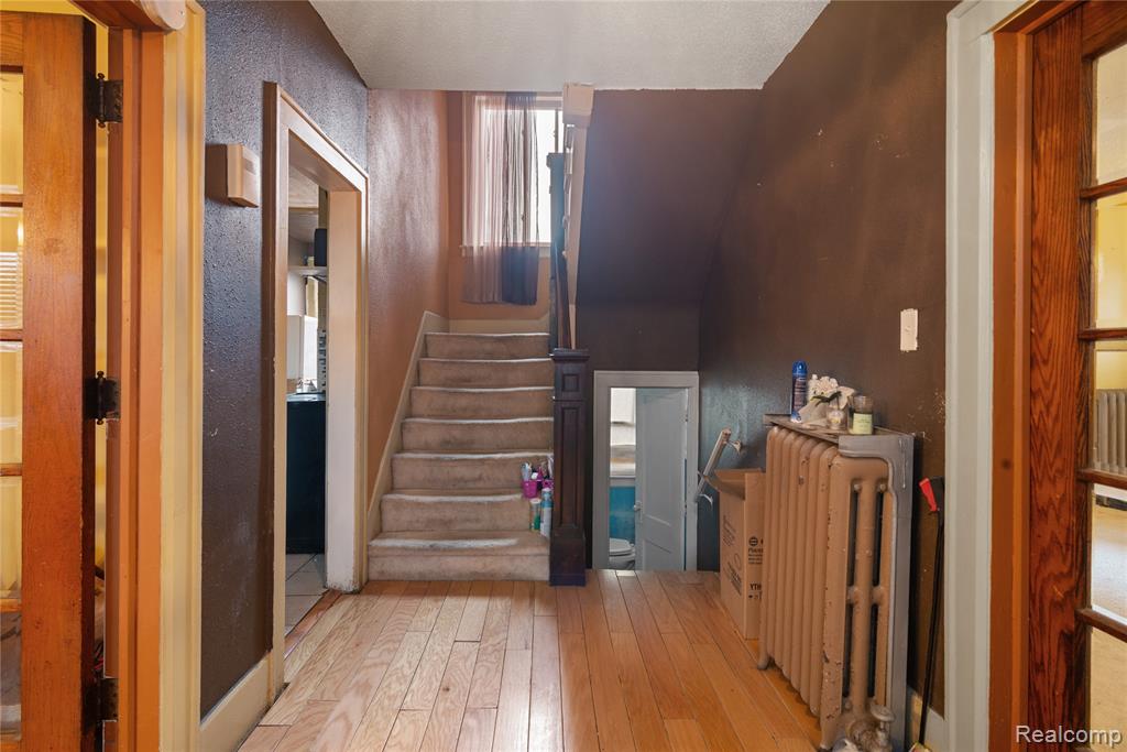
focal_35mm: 30
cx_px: 564
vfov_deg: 43.6
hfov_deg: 61.9
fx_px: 939
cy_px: 376
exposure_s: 1.3
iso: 320
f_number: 9
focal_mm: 30
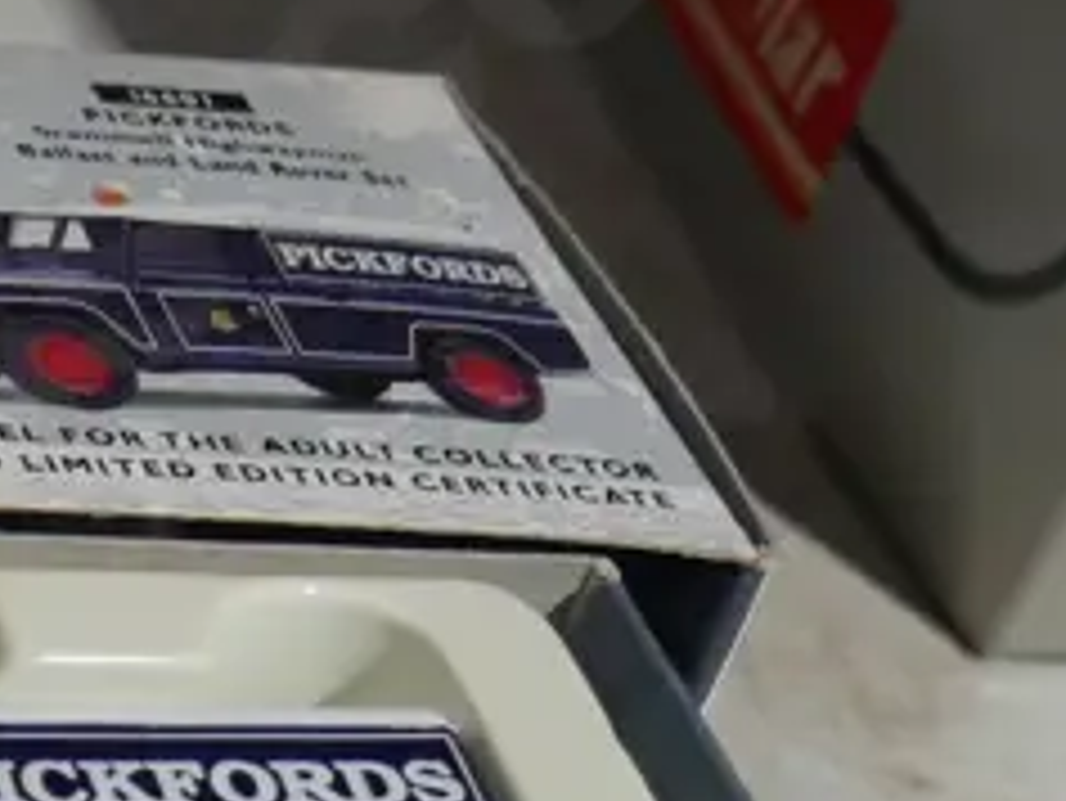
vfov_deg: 10.0
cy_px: 936
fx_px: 4529
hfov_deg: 12.4
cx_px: -778
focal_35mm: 147
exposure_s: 1/60
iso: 320
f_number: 4
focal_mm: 17
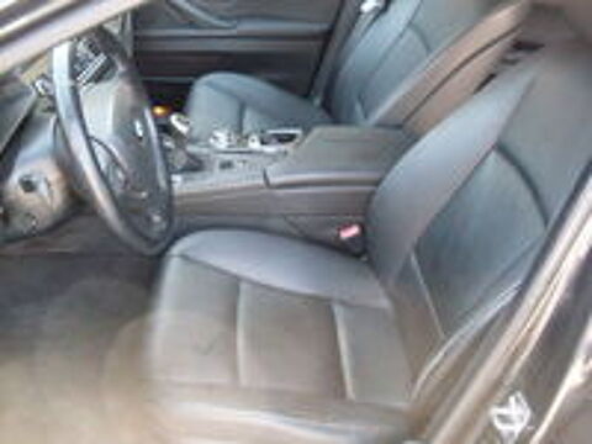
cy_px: 222
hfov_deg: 49.0
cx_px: 296
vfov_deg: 37.7
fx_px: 650
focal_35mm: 38
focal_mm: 6.3
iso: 200
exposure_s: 1/45
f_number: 2.8
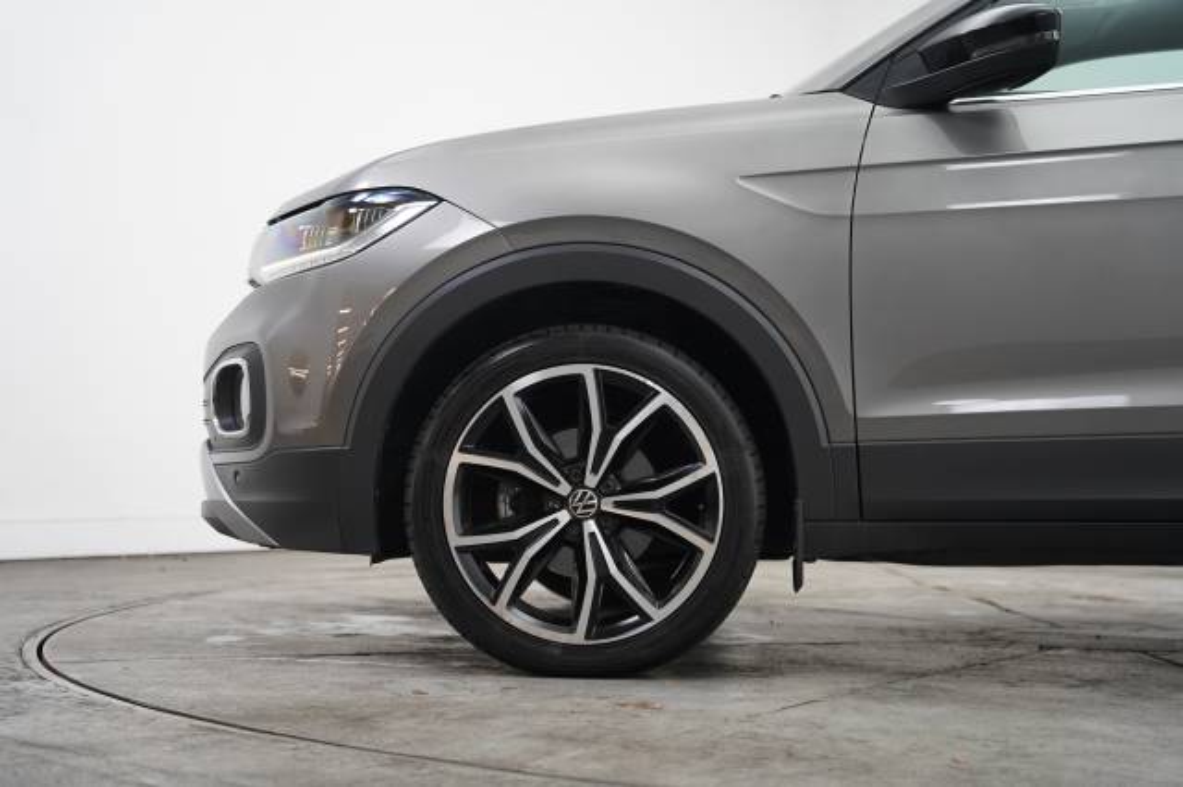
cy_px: 394
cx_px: 592
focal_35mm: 56
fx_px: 1849
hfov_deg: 35.5
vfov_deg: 24.0
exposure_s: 1/160
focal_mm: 56.3
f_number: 3.2
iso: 1600
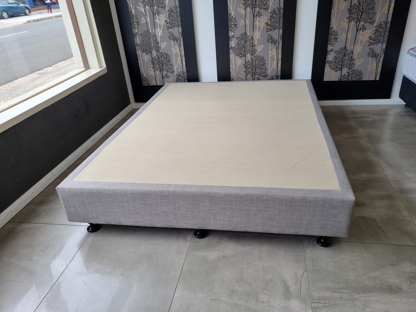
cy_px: 156
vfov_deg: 53.1
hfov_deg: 67.3
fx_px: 312
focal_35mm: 26
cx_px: 208
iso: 50
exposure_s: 1/269
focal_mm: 5.4
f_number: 1.8
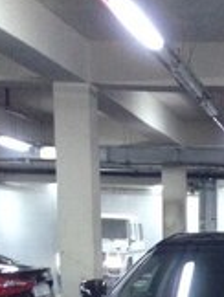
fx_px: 869
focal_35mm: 101
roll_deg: -1.6
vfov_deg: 17.5
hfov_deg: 14.4
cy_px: 444
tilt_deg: -11.3
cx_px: 244
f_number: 2.4
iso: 320
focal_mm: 4.12
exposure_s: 1/20
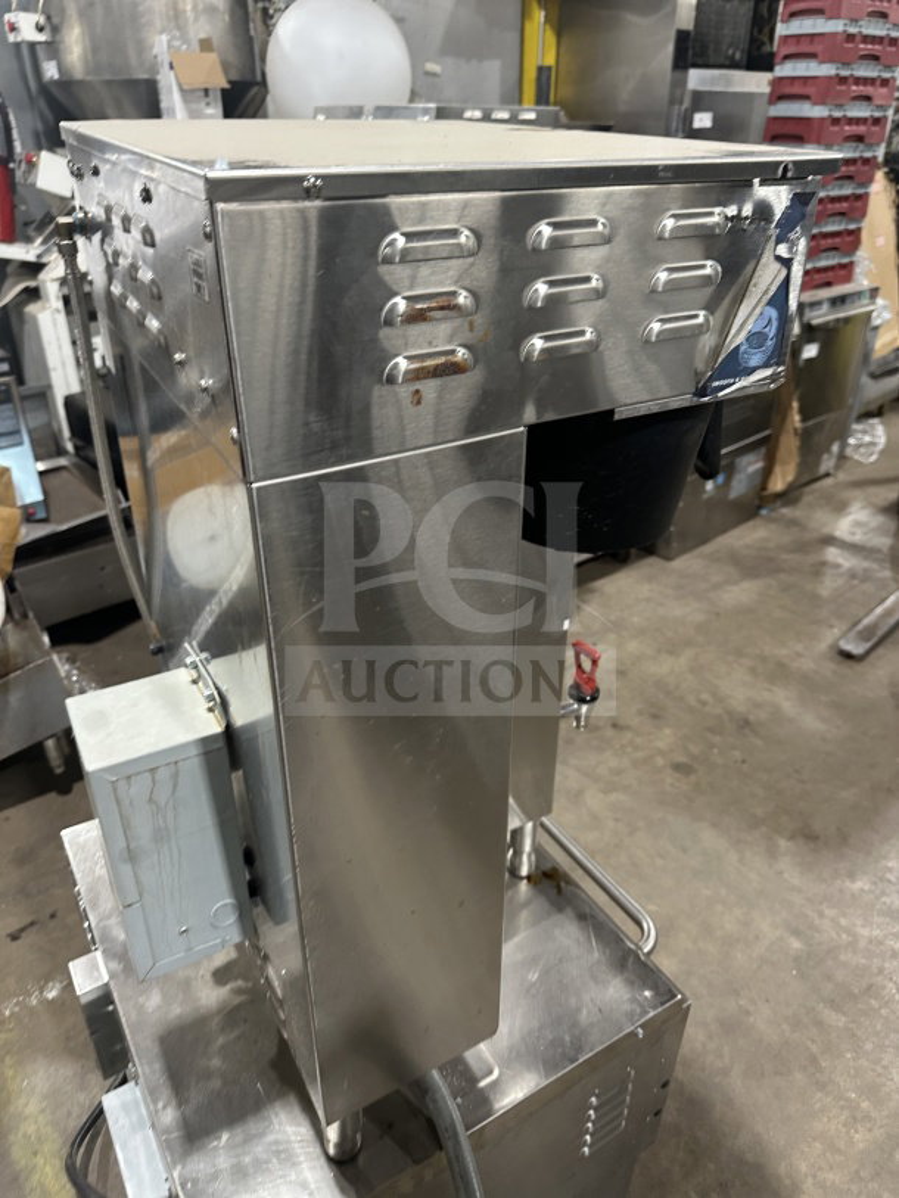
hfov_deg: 56.8
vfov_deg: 71.6
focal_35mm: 24
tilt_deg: -24.5
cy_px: 599
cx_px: 450
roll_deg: -0.1
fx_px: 831
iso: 320
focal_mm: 6.86
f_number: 1.78
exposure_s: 1/60
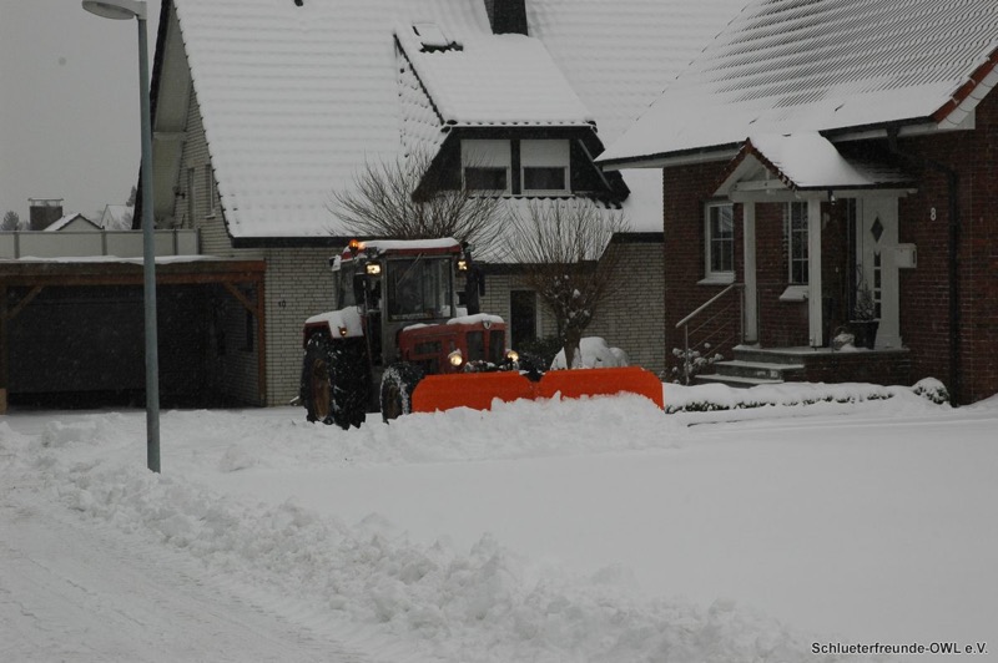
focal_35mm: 78
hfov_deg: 26.0
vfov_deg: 17.5
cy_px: 332
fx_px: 2161
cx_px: 499
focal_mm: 52
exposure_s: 1/320
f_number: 10
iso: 400
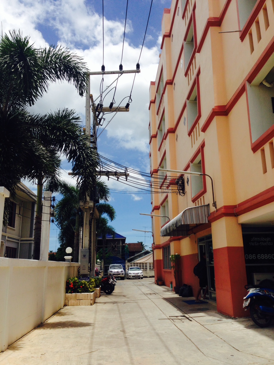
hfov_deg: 42.9
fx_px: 348
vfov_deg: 55.4
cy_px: 182
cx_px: 137
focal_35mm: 33
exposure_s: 1/2463
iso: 50
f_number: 2.4
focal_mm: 4.12
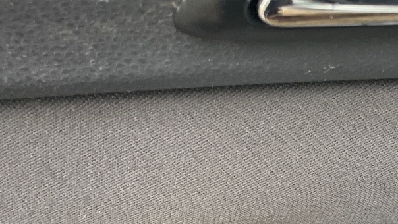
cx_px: 539
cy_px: 207
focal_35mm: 90
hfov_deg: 21.1
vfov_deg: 13.3
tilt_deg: -55.4
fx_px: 950
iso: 125
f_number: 1.6
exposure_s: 1/121
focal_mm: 4.2
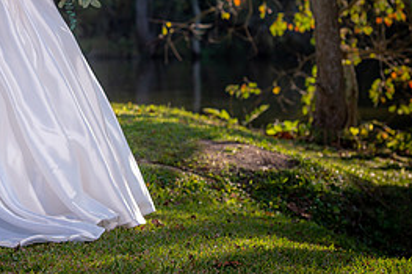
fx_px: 2573
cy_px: 0
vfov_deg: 6.1
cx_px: -2
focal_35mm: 225
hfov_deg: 9.1
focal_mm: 102
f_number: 5.6
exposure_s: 1/125
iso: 100
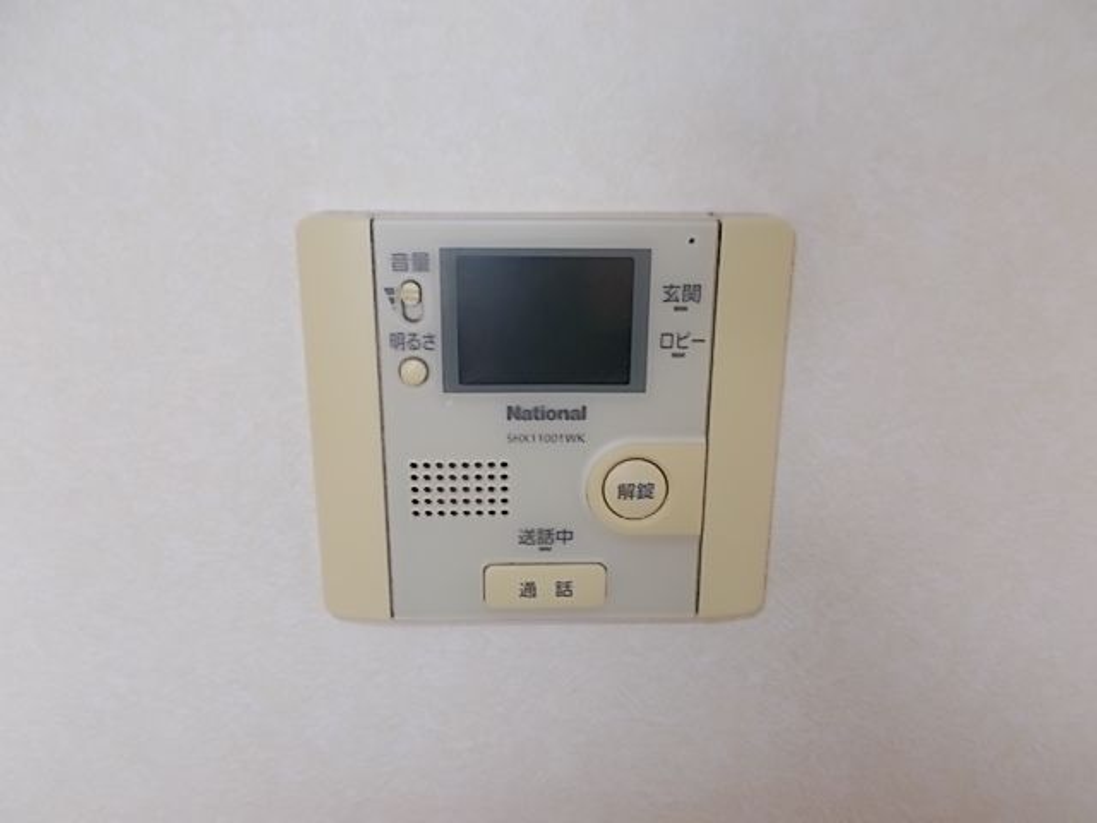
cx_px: 548
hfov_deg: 67.3
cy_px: 412
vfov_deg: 53.1
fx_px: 824
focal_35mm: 26
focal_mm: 4.6
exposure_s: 1/25
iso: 160
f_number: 3.2
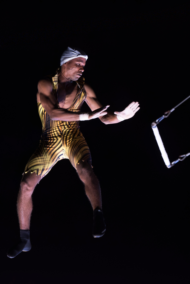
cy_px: 142
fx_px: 2253
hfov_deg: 4.8
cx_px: 45
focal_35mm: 285
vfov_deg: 7.2
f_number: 2.8
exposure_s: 1/400
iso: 4000
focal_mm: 190
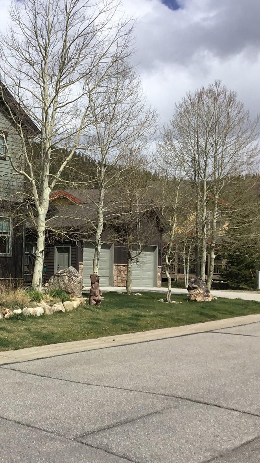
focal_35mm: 46
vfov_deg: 44.6
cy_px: 232
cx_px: -25
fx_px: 564
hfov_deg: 24.3
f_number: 2.4
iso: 25
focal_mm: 3.3
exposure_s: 1/2203
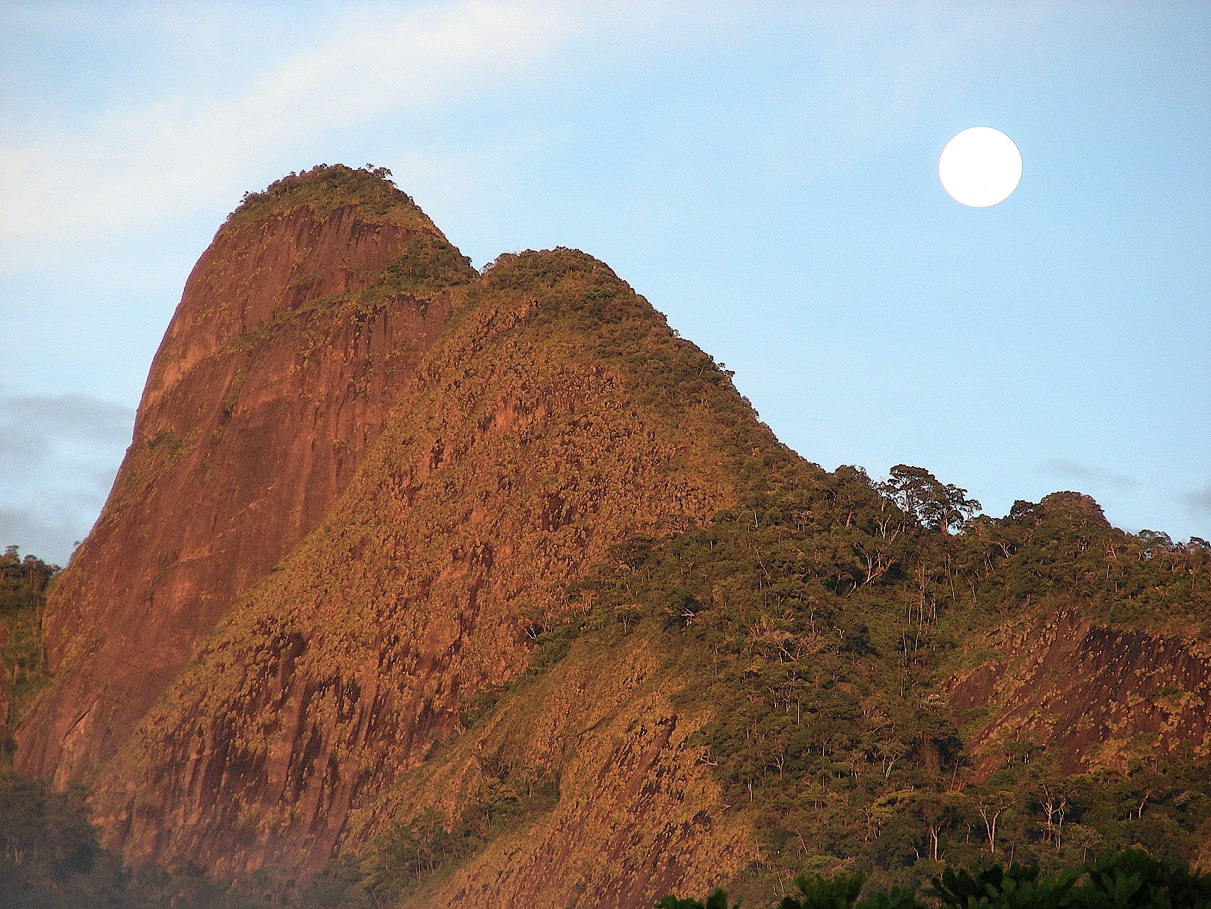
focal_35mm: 269
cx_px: 606
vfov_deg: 5.5
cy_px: 454
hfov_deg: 7.4
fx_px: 9411
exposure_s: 1/125
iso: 114
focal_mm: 44.8
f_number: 3.5
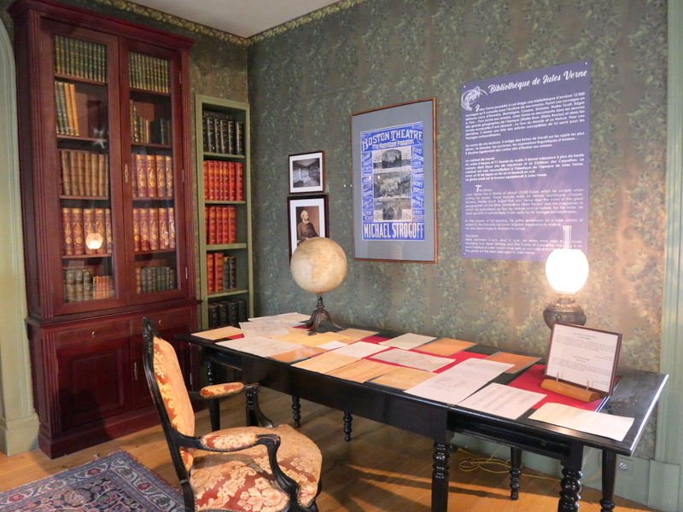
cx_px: 342
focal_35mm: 24
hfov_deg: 71.6
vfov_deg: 56.8
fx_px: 474
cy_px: 256
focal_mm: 12
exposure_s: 1/60
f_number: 3.5
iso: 3200
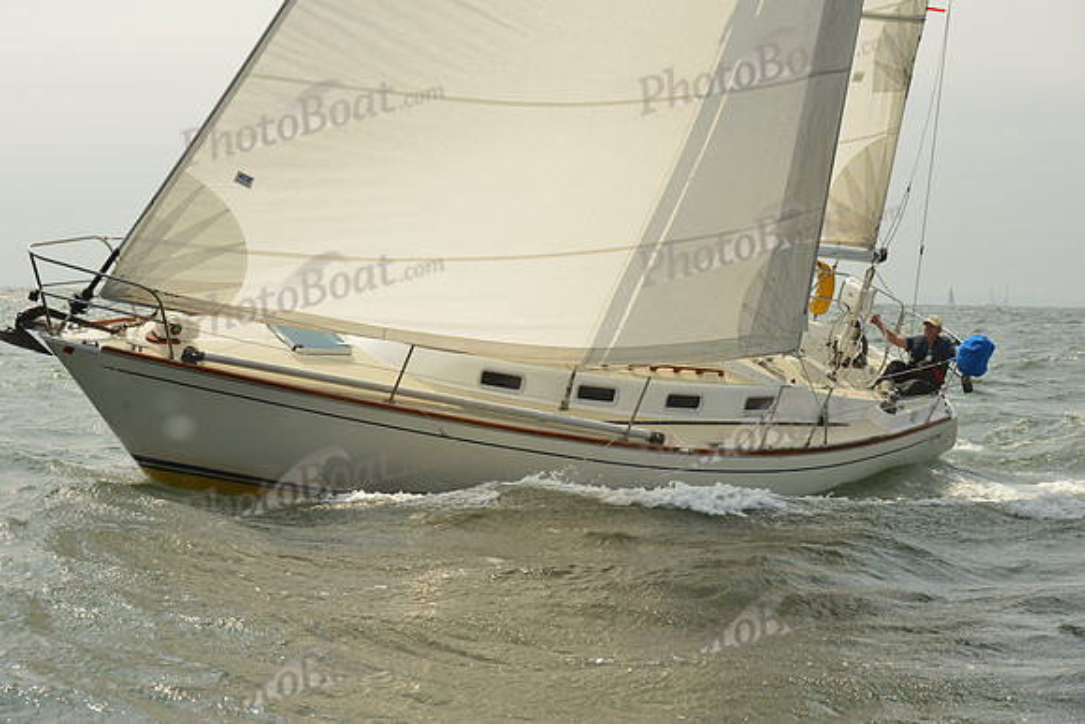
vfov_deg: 19.5
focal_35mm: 70
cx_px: 542
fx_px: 2110
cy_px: 362
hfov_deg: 28.8
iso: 320
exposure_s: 1/1250
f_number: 10
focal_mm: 70
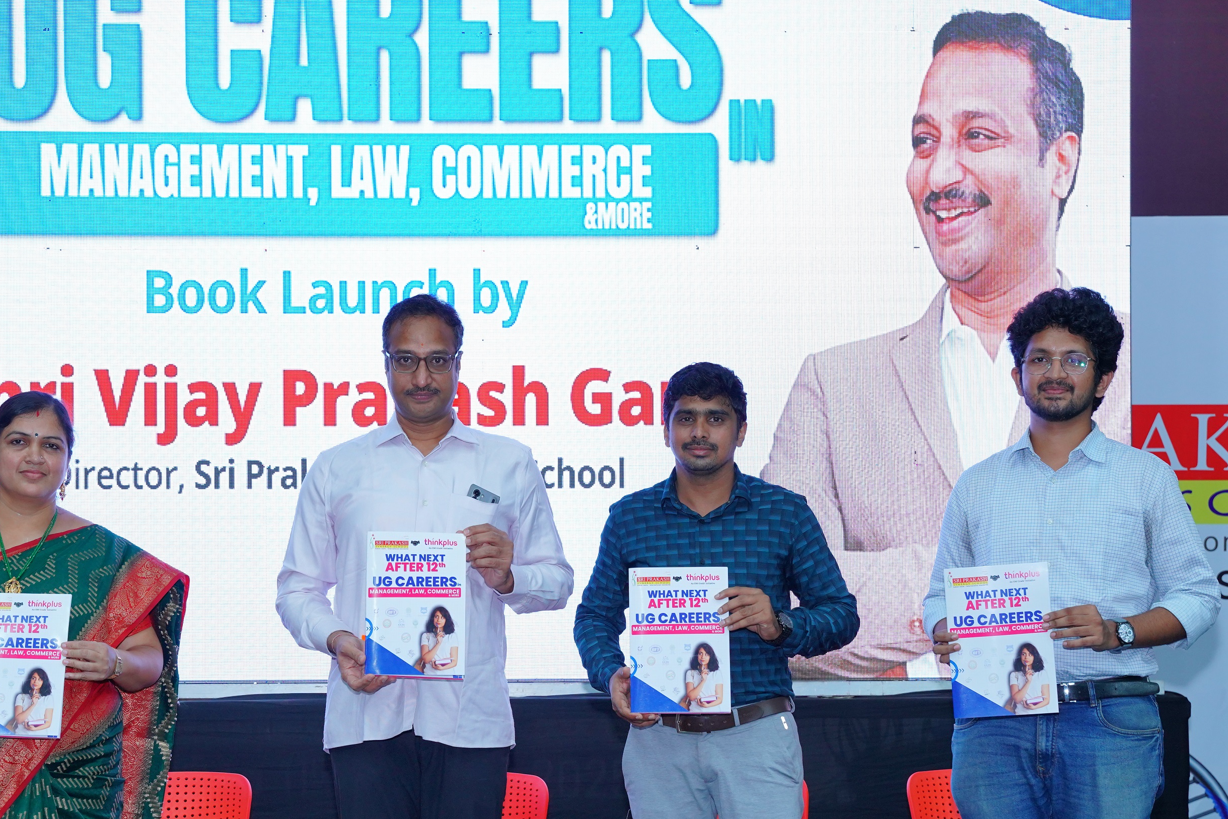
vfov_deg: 17.8
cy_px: 598
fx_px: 2609
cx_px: 481
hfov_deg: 26.4
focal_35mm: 76
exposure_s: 1/200
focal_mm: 46.9
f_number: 4
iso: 800
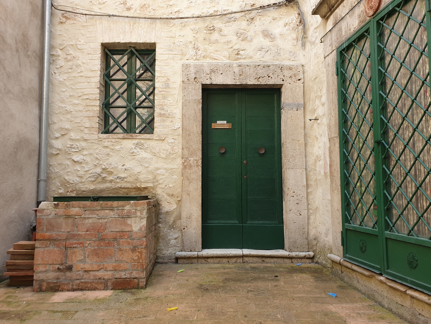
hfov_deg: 67.3
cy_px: 162
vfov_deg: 53.1
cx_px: 216
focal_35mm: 26
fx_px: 324
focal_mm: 4.3
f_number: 2.4
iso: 64
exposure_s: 1/120
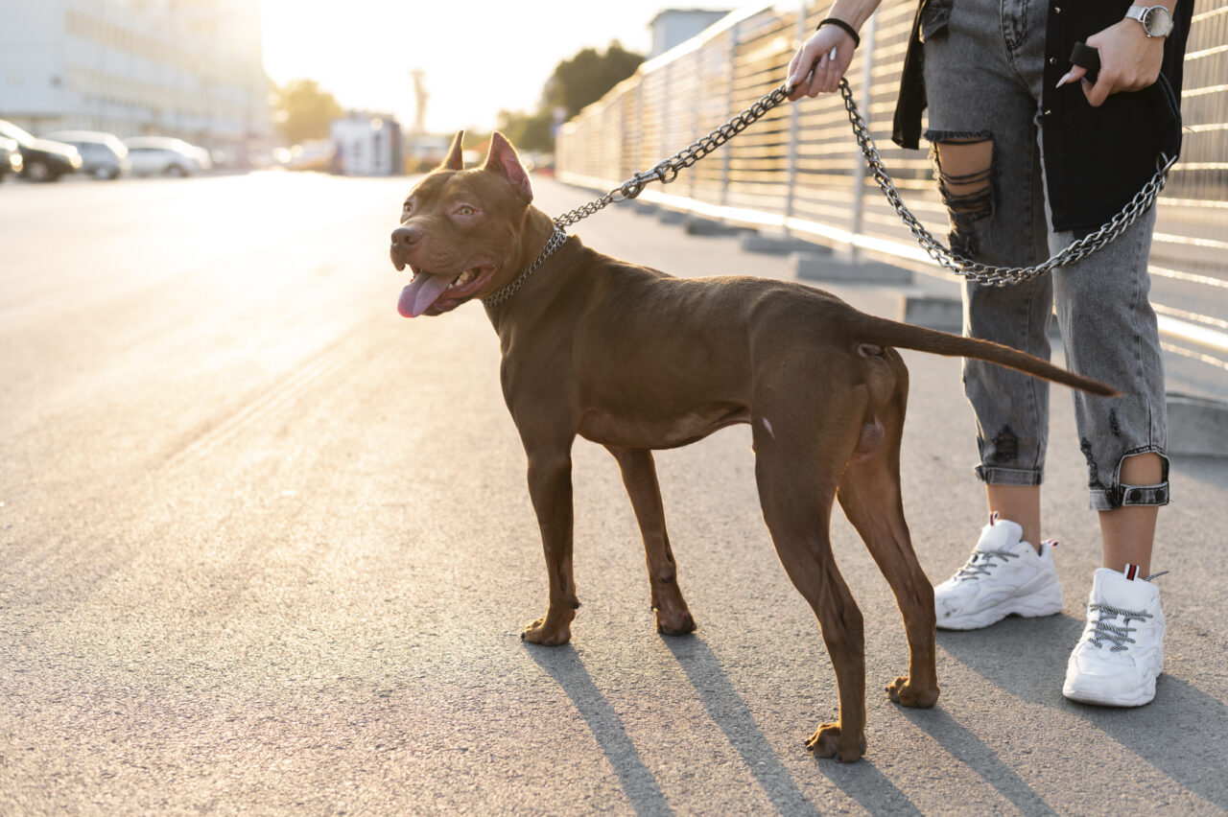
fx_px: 1705
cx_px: 614
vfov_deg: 27.0
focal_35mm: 50
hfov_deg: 39.6
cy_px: 408
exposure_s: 1/400
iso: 200
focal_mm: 50
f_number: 3.5
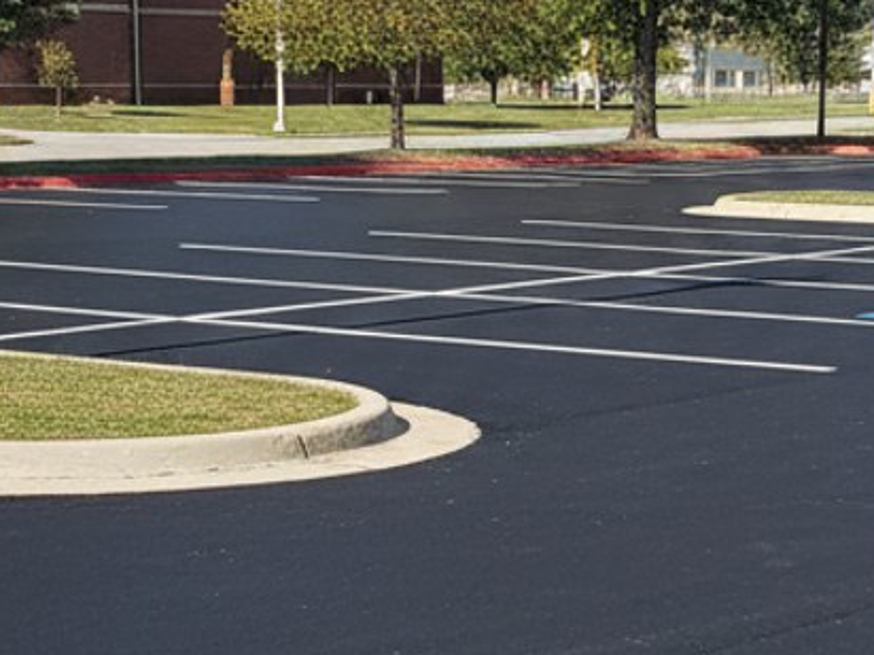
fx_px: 1692
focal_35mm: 67
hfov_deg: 28.5
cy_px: 428
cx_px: 677
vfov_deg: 21.9
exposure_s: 1/1766
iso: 369
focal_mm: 6.4
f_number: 1.8
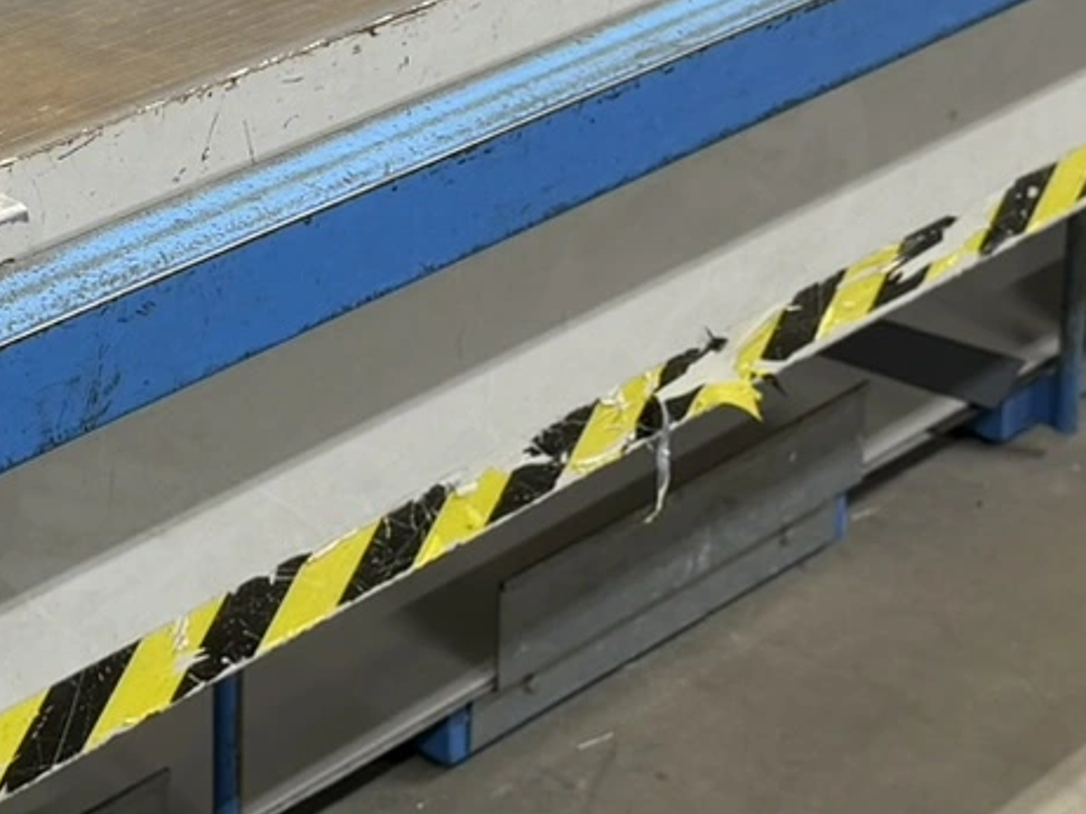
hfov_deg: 18.6
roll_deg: +0.6
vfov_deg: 14.1
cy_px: 136
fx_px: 3261
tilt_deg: -19.7
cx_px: 99
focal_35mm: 104
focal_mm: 6.76
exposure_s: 1/60
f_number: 1.78
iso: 125
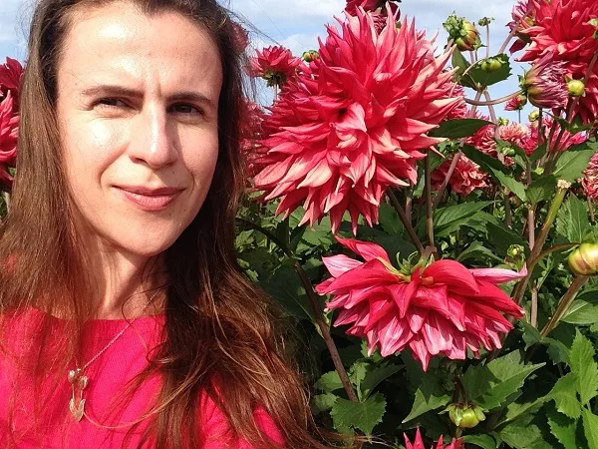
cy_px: 224
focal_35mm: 33
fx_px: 570
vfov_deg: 42.9
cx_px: 299
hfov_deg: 55.4
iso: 50
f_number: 2.4
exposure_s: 1/1546
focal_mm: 2.15
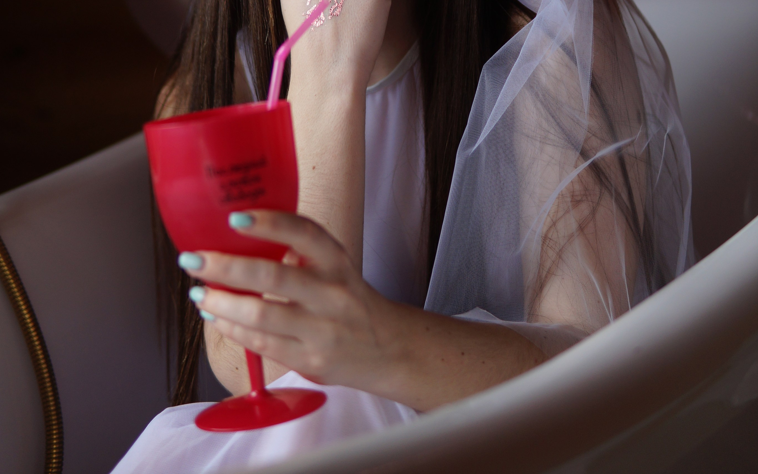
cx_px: 379
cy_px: -91
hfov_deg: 29.8
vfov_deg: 18.0
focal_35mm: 69
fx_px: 1425
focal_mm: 30
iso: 100
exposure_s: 1/250
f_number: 1.4
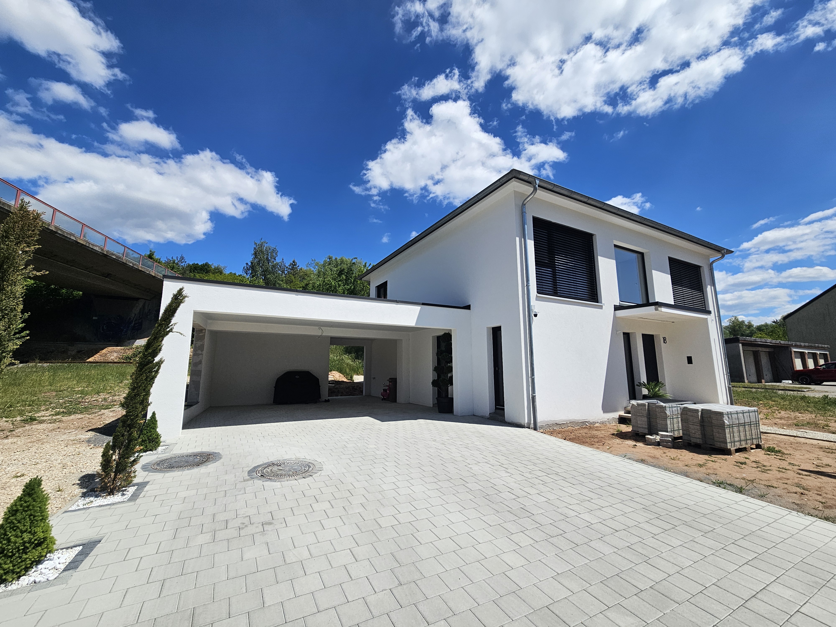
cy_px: 314
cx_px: 418
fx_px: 314
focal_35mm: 13
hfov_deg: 106.2
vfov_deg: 89.9
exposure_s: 1/4939
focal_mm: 2.2
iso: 50
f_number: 2.2
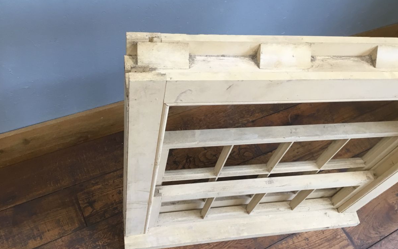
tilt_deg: -54.6
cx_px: 199
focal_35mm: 33
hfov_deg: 58.1
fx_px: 358
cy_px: 126
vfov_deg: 38.3
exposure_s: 1/33
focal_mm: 3.3
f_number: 2.4
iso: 40
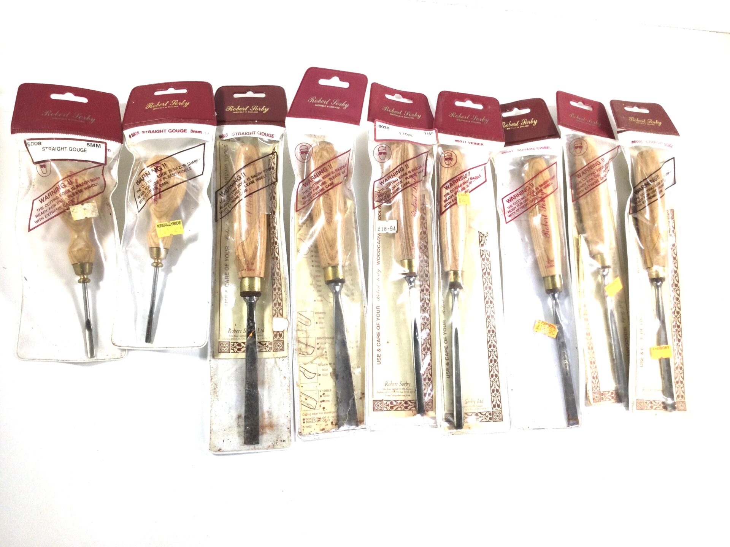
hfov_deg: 58.4
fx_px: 654
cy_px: 274
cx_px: 365
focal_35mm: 31
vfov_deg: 45.4
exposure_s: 1/100
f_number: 2.4
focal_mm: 3.3
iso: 32
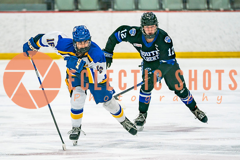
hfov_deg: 4.8
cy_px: 103
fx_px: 2838
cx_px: 101
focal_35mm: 426
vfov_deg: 3.2
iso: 400
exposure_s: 1/640
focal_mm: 200
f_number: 2.8
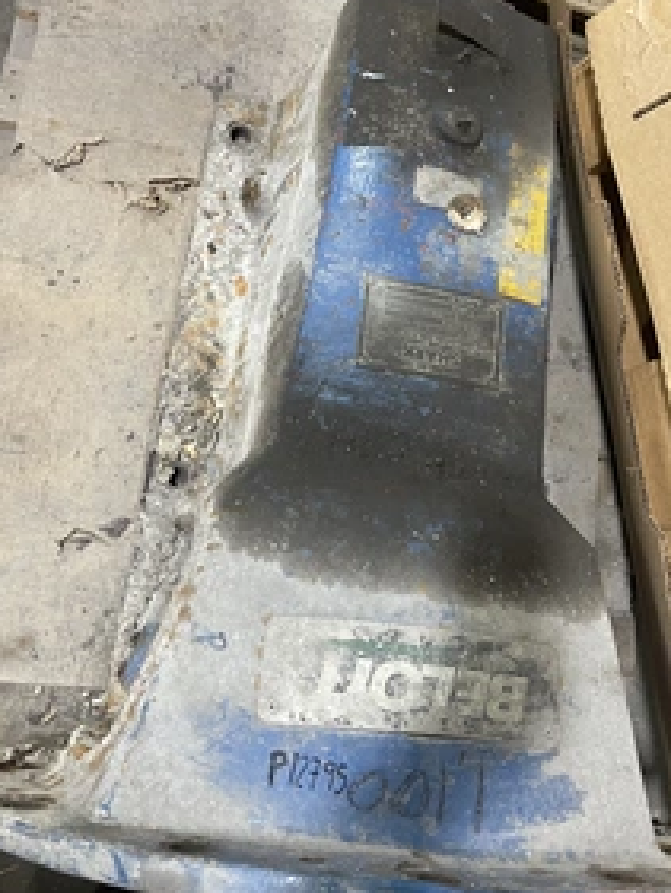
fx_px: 956
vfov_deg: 50.0
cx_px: 420
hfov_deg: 38.4
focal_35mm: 37
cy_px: 391
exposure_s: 1/60
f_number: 1.6
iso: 250
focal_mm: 5.1
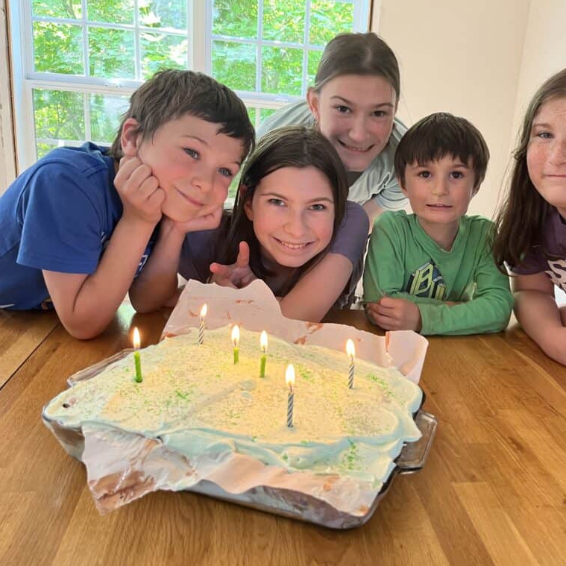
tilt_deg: -16.2
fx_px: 573
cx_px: 359
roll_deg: -5.4
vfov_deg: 52.5
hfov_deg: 51.9
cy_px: 282
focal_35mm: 31
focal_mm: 5.1
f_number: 1.6
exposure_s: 1/60
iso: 160
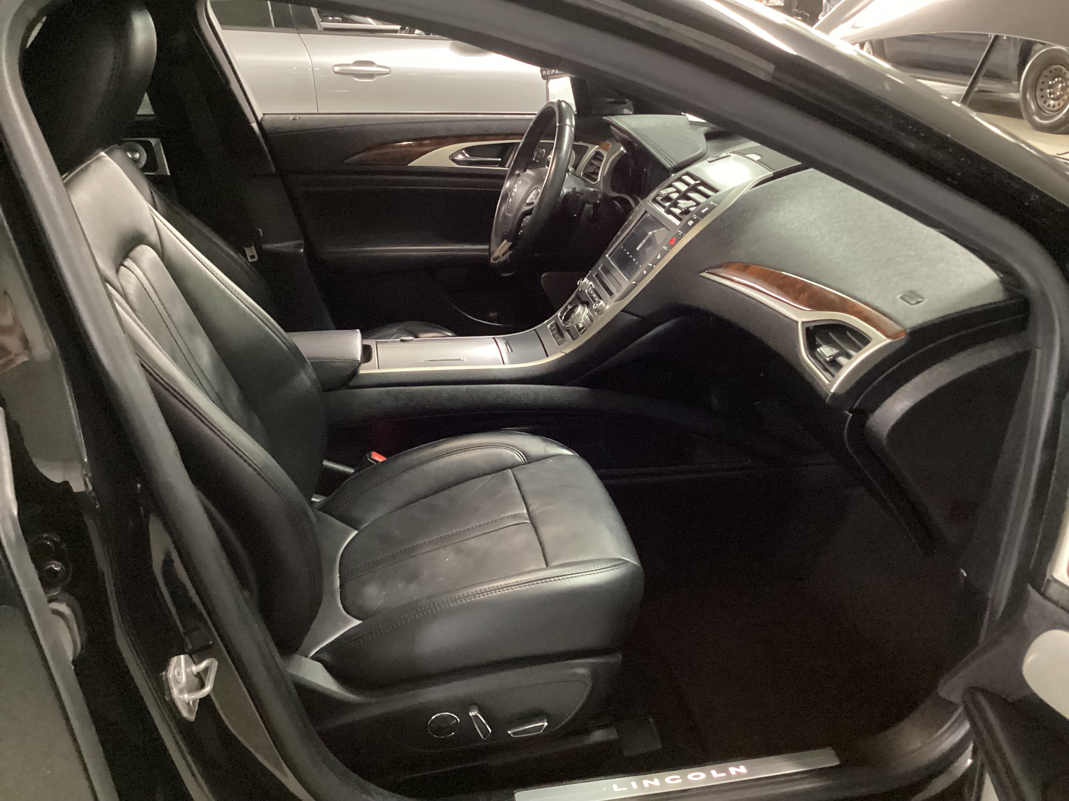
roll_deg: +0.8
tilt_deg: -24.8
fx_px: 957
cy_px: 400
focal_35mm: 31
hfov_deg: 58.4
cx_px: 534
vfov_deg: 45.4
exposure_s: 1/17
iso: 640
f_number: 2.4
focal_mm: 3.3
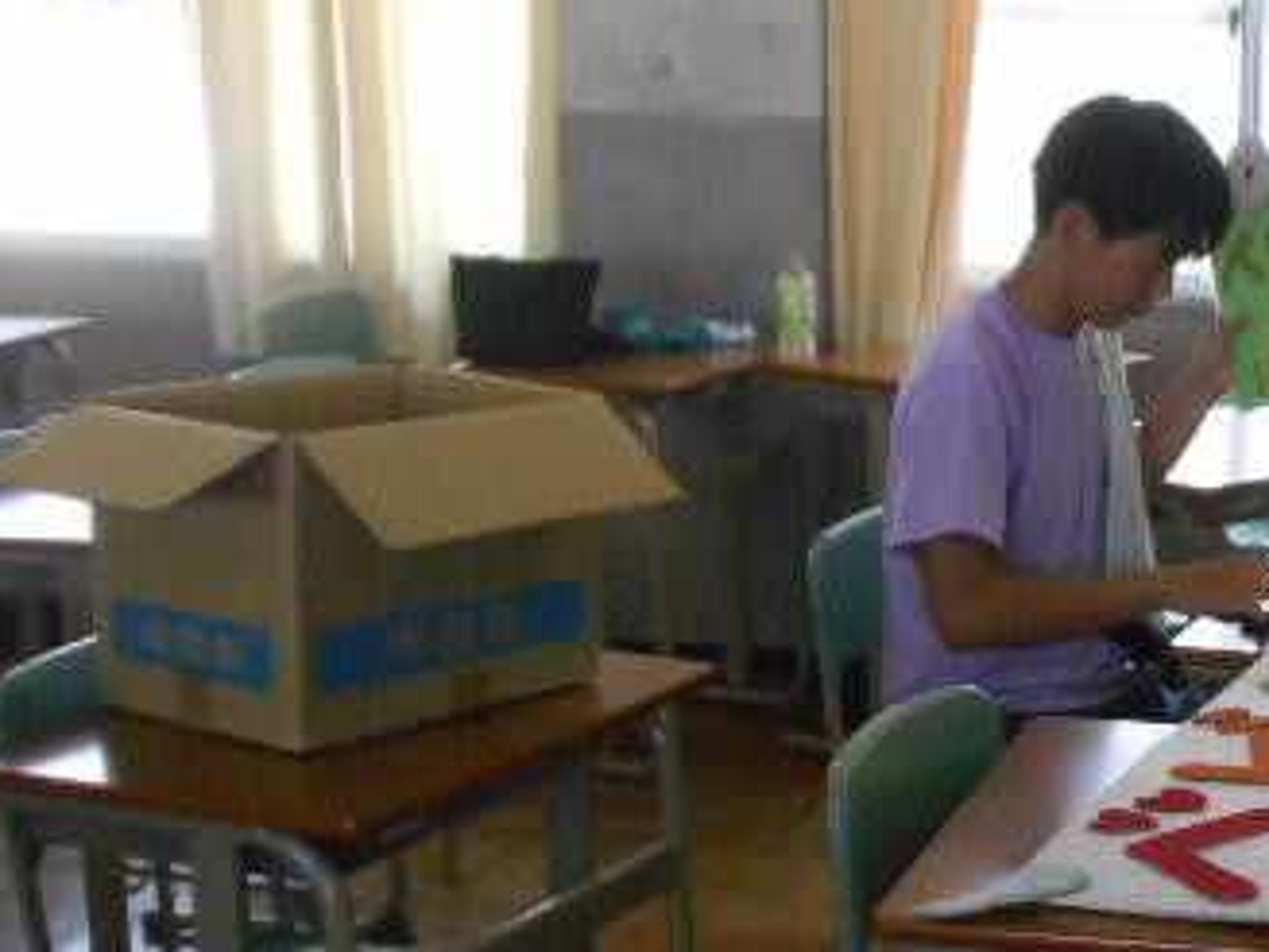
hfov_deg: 24.6
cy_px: 642
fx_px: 2786
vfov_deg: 19.3
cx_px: 1223
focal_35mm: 76
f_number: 3.9
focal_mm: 6.7
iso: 640
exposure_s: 1/250
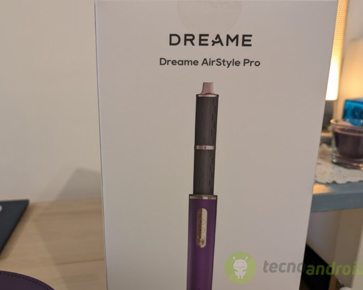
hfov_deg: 65.9
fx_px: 279
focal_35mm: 26
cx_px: 166
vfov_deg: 54.9
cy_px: 140
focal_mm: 6.9
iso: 99
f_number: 1.68
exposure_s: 1/100
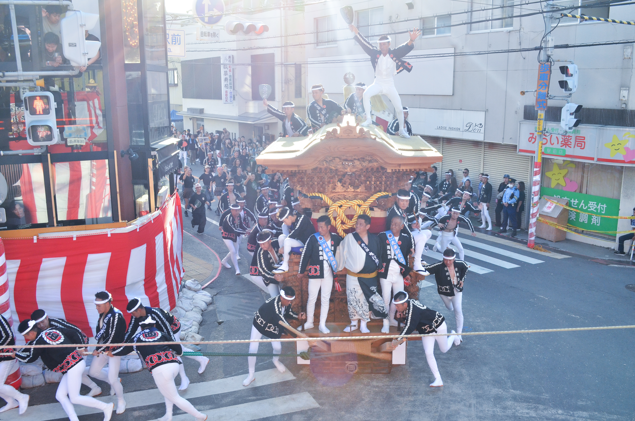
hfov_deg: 57.3
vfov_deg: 39.8
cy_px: 210
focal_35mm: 33
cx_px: 318
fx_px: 581
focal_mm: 22
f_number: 9
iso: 640
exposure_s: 1/320
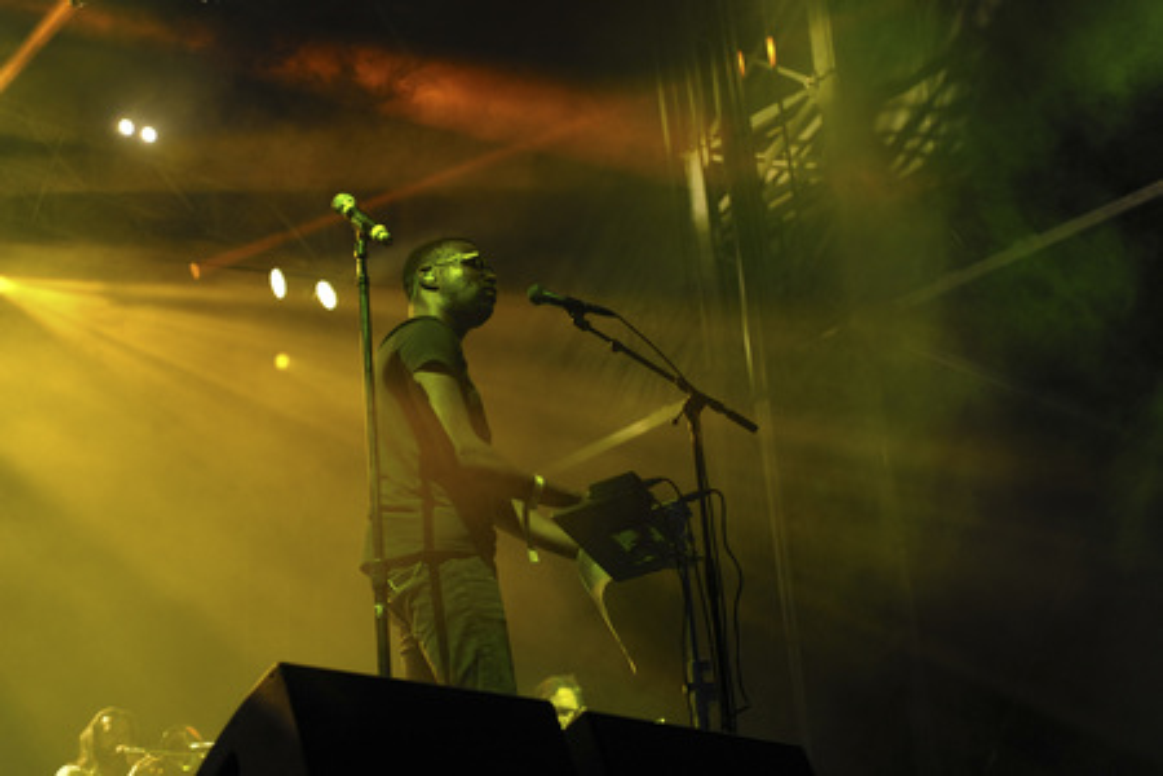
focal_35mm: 70
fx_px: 2261
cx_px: 582
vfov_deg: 19.5
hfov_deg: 28.8
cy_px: 388
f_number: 2.8
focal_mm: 70
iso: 2500
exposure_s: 1/250
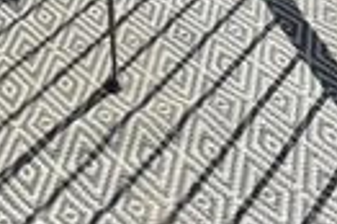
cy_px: -131
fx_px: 832
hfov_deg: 21.4
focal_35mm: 89
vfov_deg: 14.1
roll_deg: +1.9
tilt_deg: -27.8
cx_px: -57
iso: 50
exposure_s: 1/2083
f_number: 2.2
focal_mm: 2.22
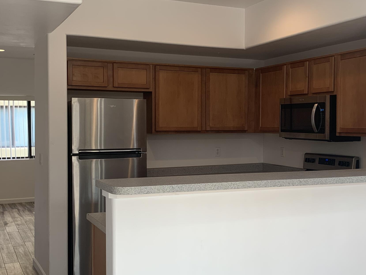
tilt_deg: -2.1
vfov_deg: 30.9
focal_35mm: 47
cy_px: 148
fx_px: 497
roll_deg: +0.6
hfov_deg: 40.4
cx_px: 204
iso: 40
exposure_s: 1/120
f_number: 1.8
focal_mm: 4.25
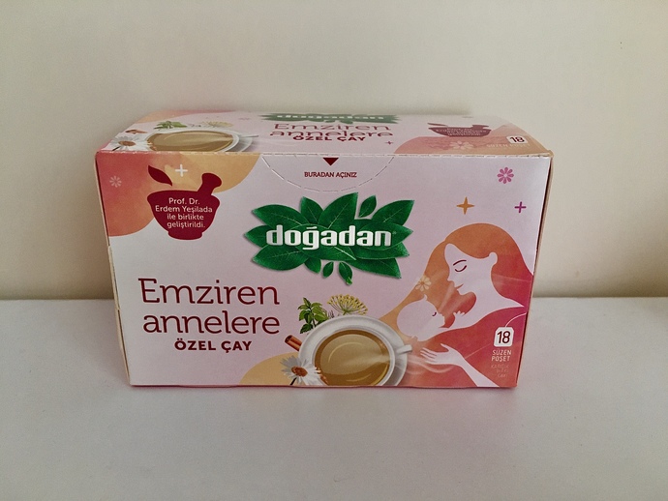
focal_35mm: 29
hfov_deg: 61.6
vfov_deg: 48.3
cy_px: 250
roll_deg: -2.2
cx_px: 334
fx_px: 560
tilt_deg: -21.1
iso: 200
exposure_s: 1/33
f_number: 2.2
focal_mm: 4.15
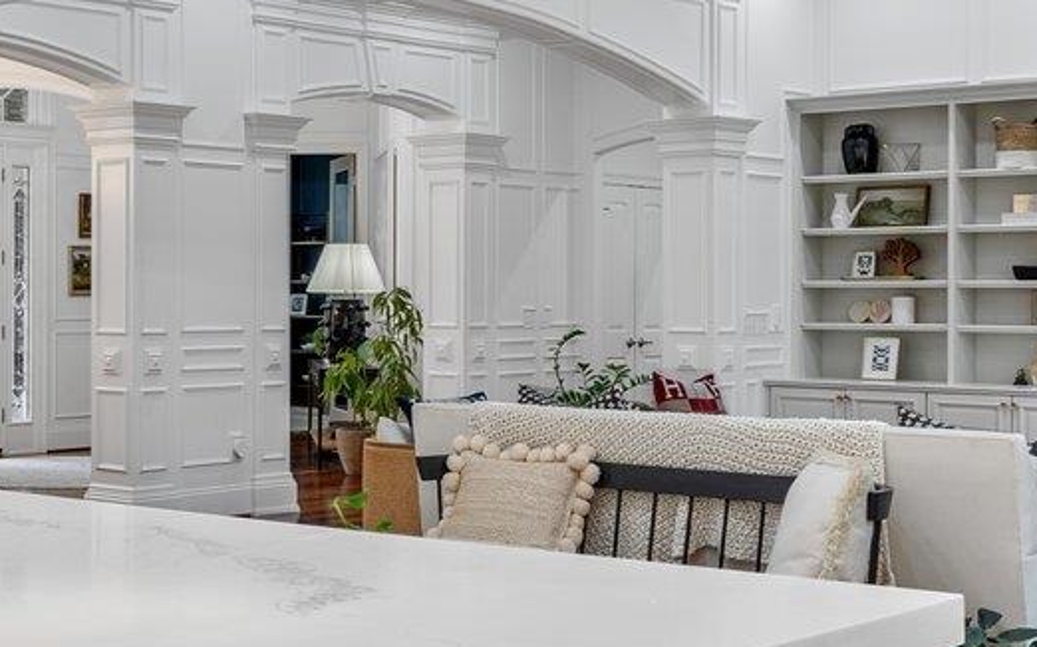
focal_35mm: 68
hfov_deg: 29.8
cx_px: 282
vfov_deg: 19.1
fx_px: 1921
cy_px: 338
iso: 100
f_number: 9
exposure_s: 2
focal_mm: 17
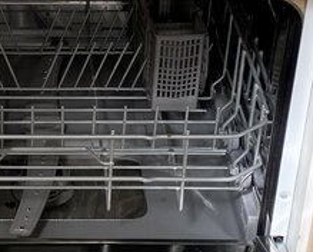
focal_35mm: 111
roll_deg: -0.9
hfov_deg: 17.1
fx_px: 1030
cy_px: 69
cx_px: 53
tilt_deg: -30.8
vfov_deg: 13.9
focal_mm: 4.25
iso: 32
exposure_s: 1/187
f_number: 1.8
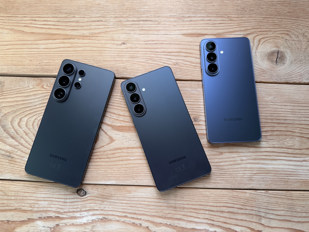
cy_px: 116
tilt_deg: -81.6
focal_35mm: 24
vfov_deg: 56.8
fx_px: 214
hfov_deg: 71.6
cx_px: 154
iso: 200
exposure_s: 1/121
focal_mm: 6.76
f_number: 1.78
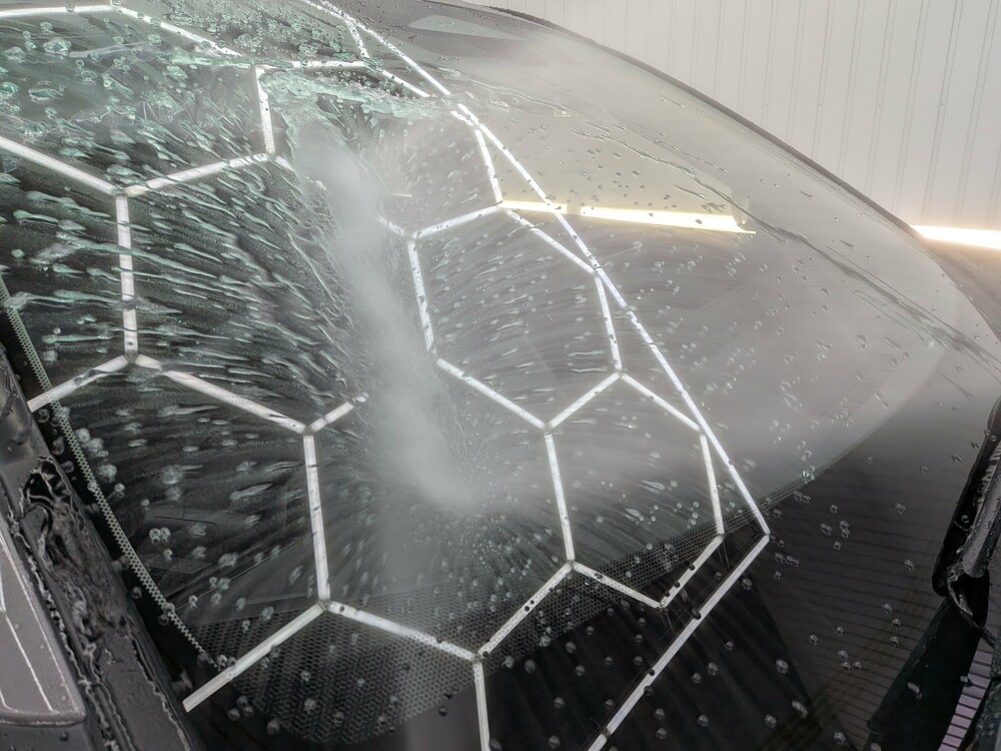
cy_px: 376
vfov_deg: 56.8
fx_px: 694
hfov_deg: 71.6
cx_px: 500
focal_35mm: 24
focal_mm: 4.53
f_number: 1.7
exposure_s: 1/120
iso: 26
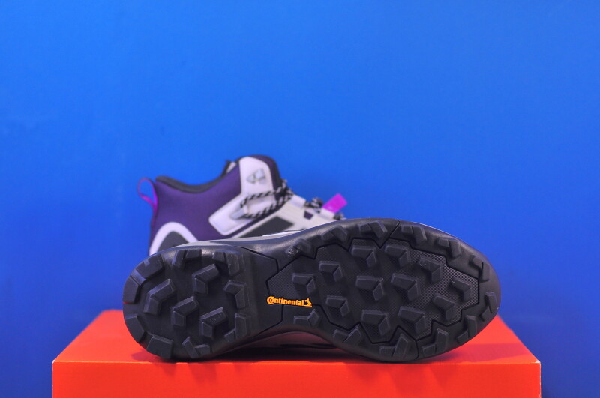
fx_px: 1248
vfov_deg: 18.1
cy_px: 199
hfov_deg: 27.0
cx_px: 300
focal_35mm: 75
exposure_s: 1/320
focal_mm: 50
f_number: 2.5
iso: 250
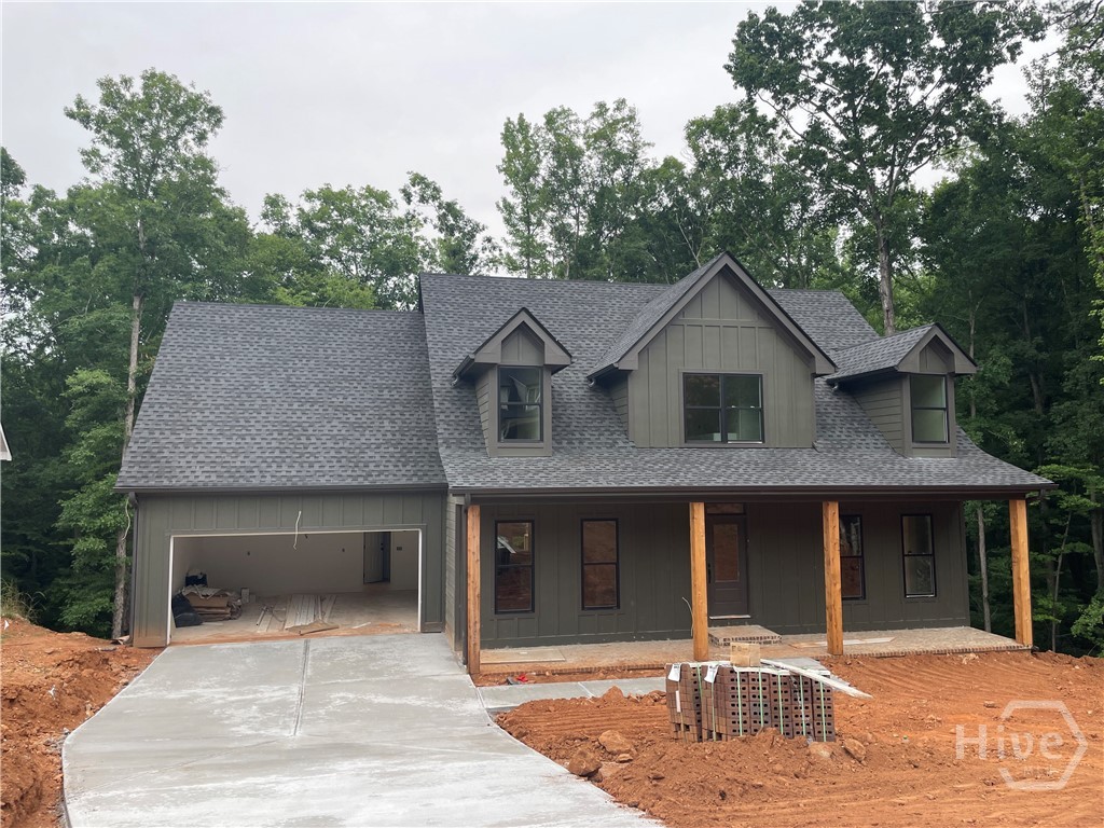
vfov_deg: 53.1
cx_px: 552
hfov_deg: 67.3
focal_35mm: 26
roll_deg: +1.1
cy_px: 414
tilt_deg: +5.1
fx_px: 829
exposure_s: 1/121
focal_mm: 4.2
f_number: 1.6
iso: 32
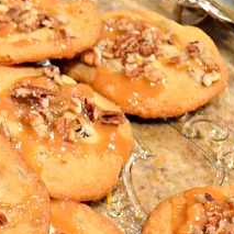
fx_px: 658
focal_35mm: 86
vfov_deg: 19.8
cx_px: -56
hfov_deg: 18.9
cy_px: 212
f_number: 4
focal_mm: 24
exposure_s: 1/30
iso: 3200
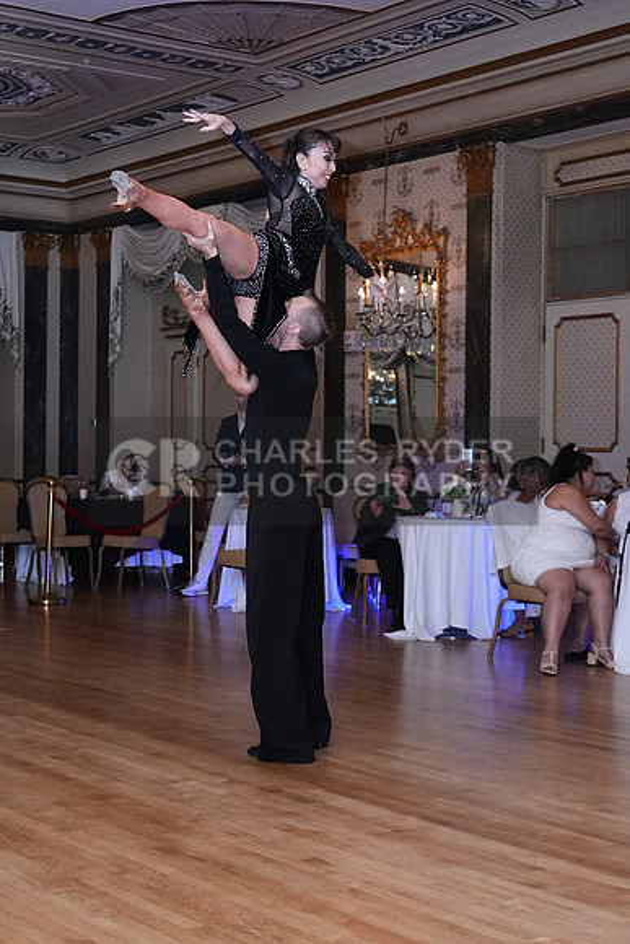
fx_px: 1417
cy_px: 472
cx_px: 315
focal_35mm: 54
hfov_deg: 25.1
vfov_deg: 36.9
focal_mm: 36
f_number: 4
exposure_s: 1/200
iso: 5000
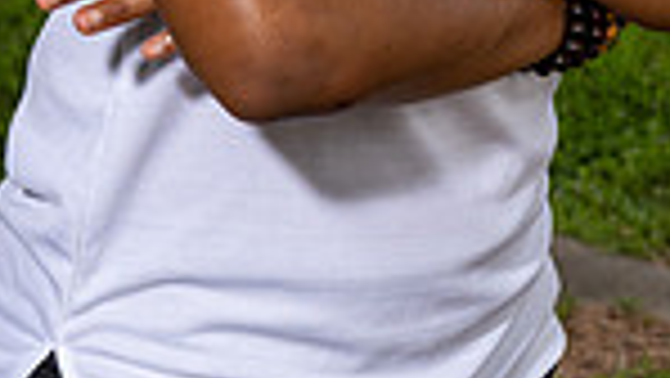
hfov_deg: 14.4
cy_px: -598
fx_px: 2649
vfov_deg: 7.5
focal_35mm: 149
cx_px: 310
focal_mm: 47
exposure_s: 1/250
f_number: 8
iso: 100
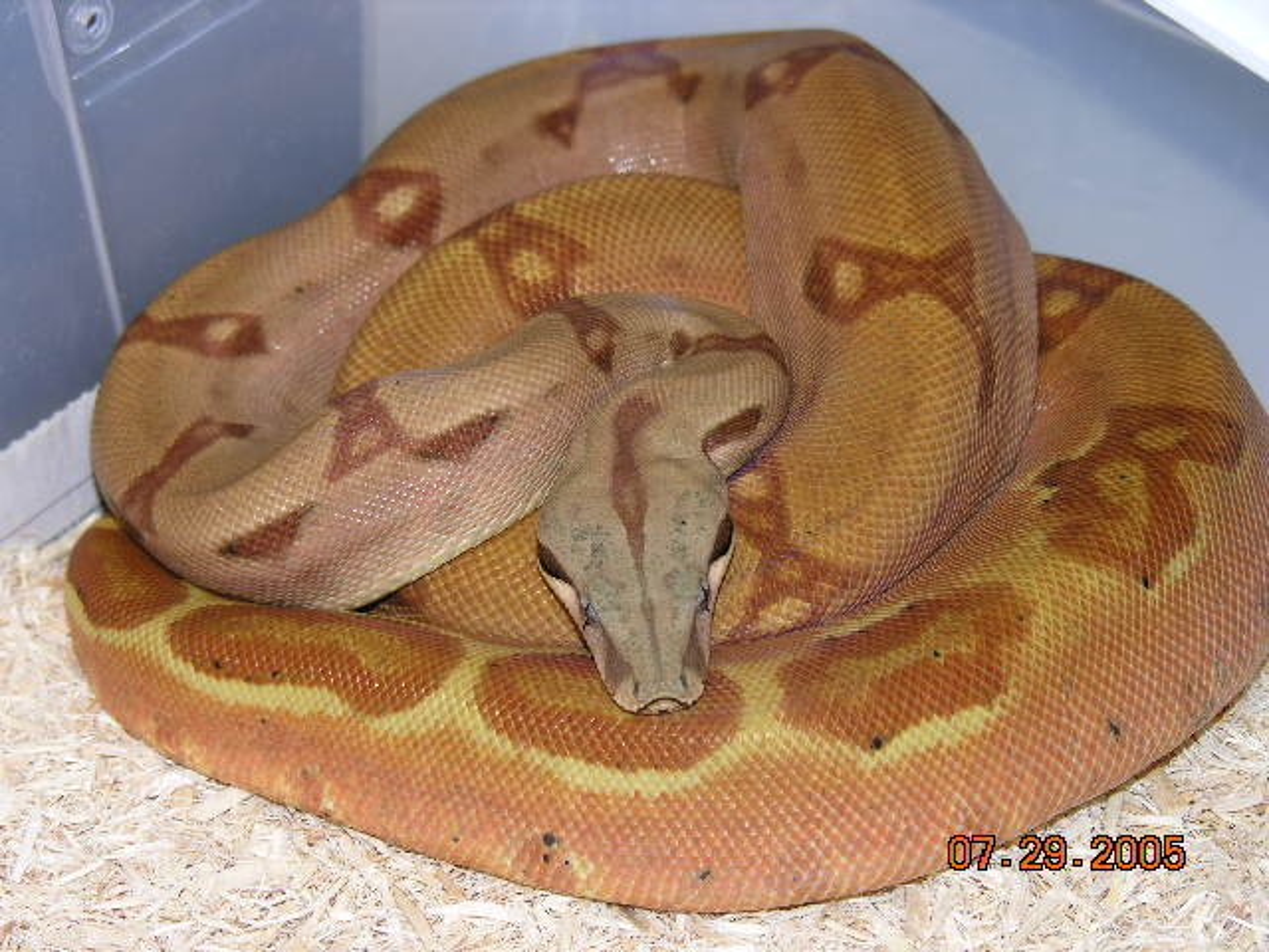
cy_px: 476
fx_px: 4216
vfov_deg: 12.9
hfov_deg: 17.1
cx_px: 634
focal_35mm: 115
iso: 50
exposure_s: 1/60.1
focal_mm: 29.3
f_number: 3.7
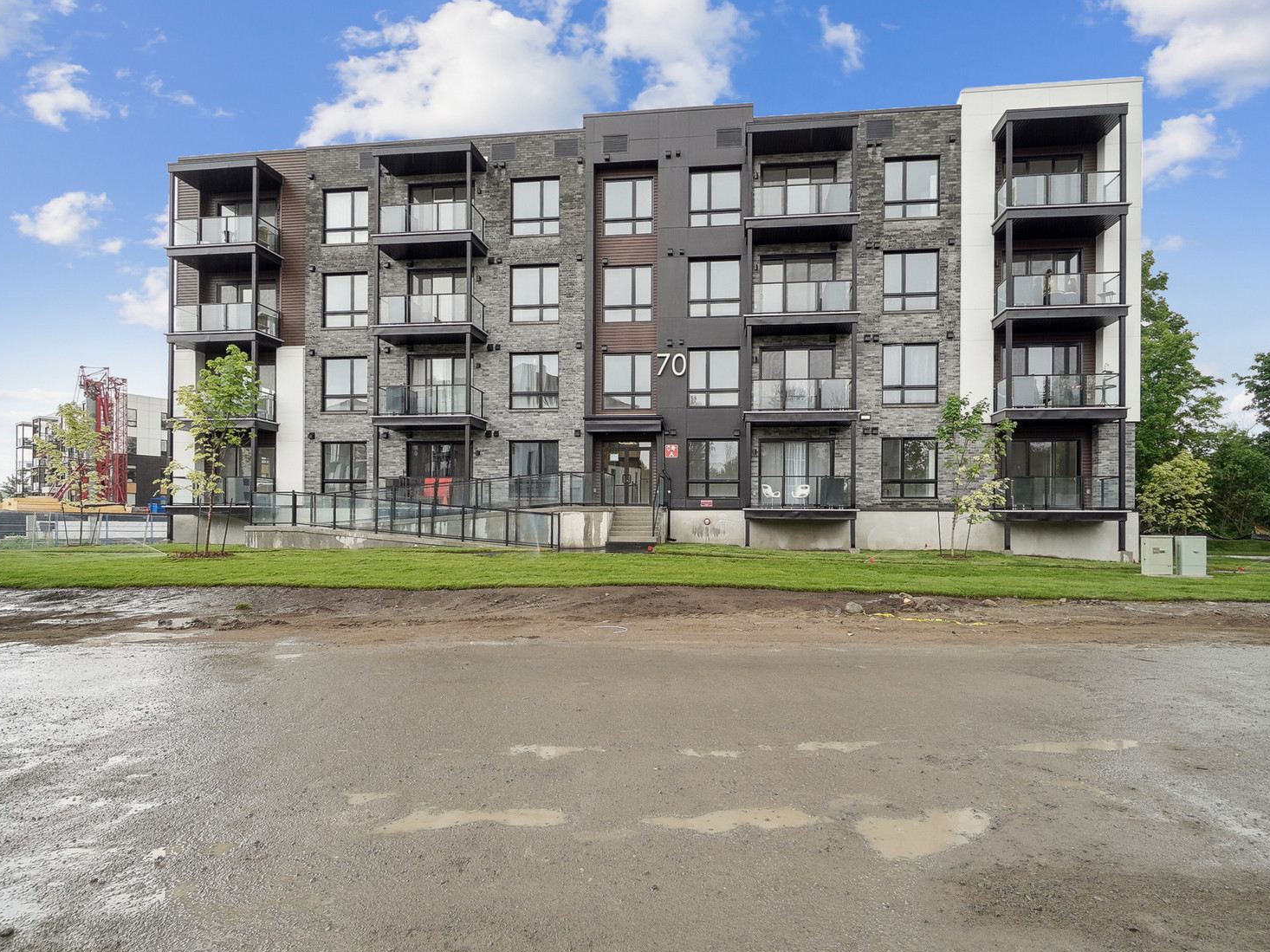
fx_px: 624
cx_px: 669
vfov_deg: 74.7
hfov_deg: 91.0
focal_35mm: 17
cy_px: 484
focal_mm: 10
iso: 400
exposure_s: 1/200
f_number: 7.1
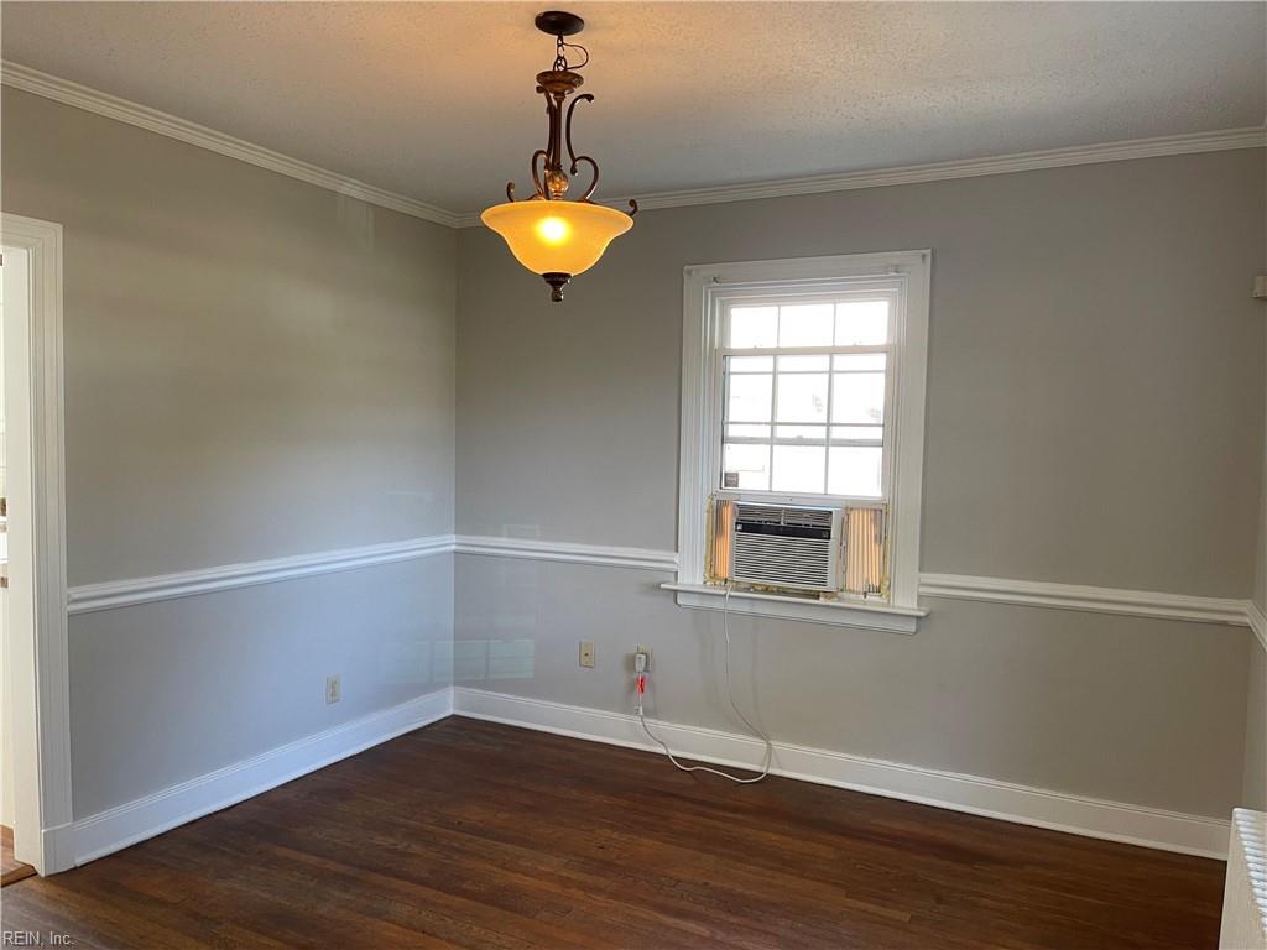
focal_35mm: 26
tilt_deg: -4.4
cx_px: 634
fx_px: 952
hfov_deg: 67.3
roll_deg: -1.0
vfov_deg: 53.1
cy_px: 475
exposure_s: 1/60
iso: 100
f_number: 1.6
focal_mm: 5.1
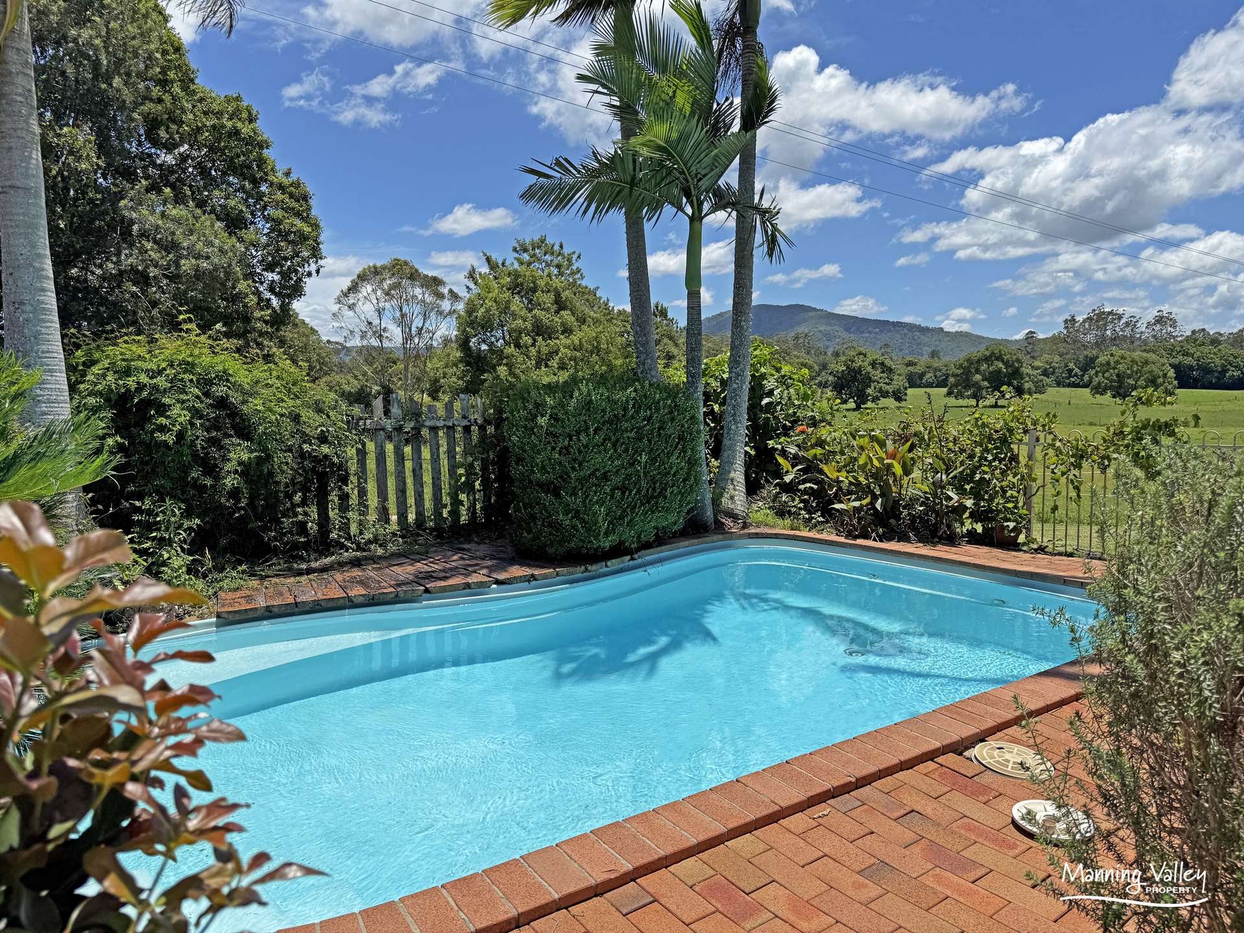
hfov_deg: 71.6
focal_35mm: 24
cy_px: 466
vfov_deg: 56.8
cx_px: 622
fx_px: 862
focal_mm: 6.76
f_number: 1.78
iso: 80
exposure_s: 1/9091
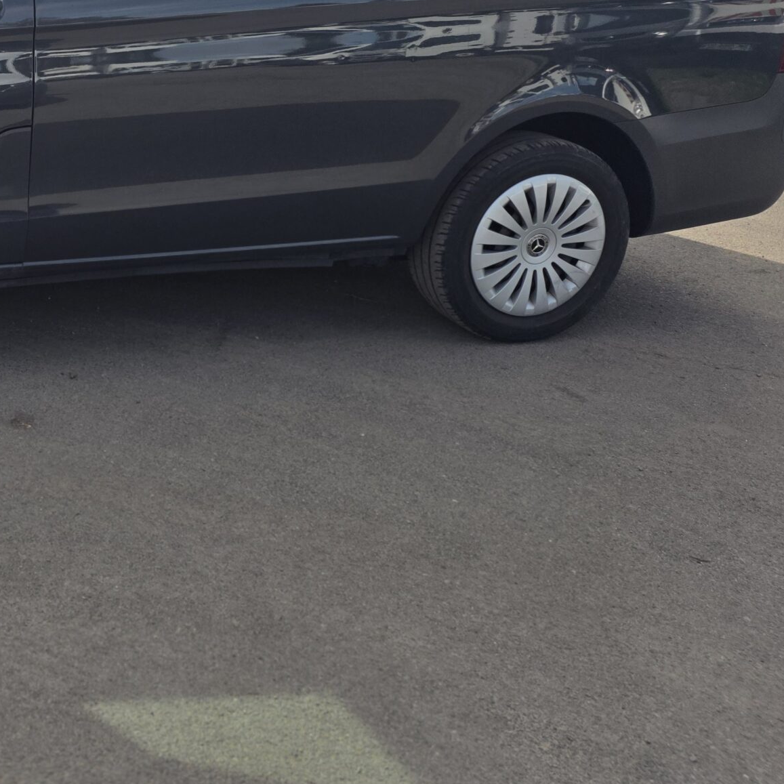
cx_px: -30
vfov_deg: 36.2
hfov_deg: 33.7
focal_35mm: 45
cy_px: 152
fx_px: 1153
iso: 80
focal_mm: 6.25
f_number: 1.7
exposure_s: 1/6809
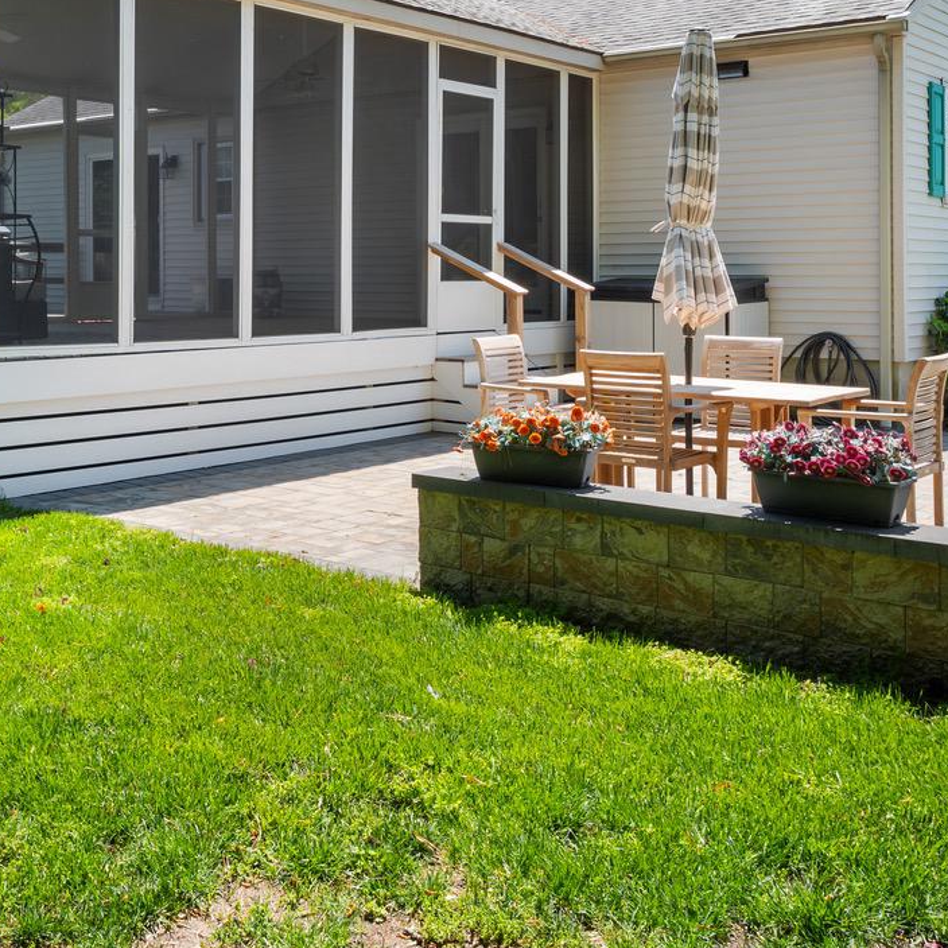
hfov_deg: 38.1
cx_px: 201
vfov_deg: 38.7
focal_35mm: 43
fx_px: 1320
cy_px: 263
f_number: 7.1
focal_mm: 11.5
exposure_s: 1/400
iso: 200
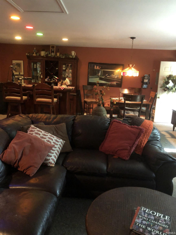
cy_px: 118
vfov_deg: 63.5
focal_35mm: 28
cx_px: 88
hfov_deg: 49.7
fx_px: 190
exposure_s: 1/17
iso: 640
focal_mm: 3.99
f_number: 1.8
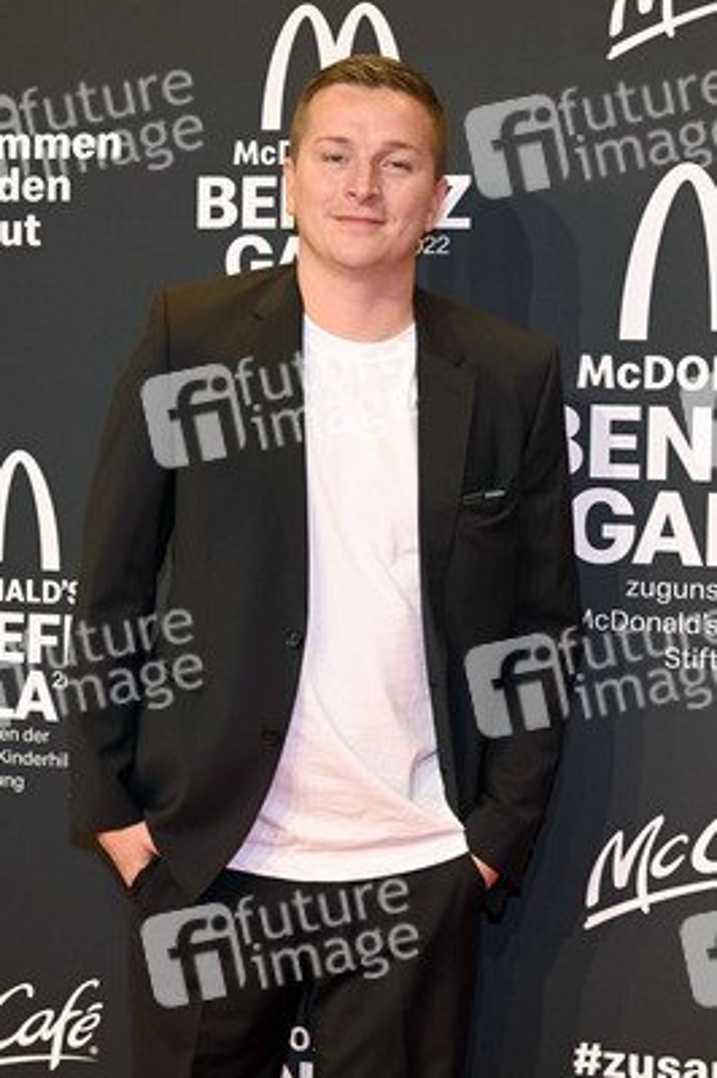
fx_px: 1377
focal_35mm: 46
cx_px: 358
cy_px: 539
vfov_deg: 42.8
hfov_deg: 29.2
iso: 640
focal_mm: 46
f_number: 6.3
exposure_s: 1/60
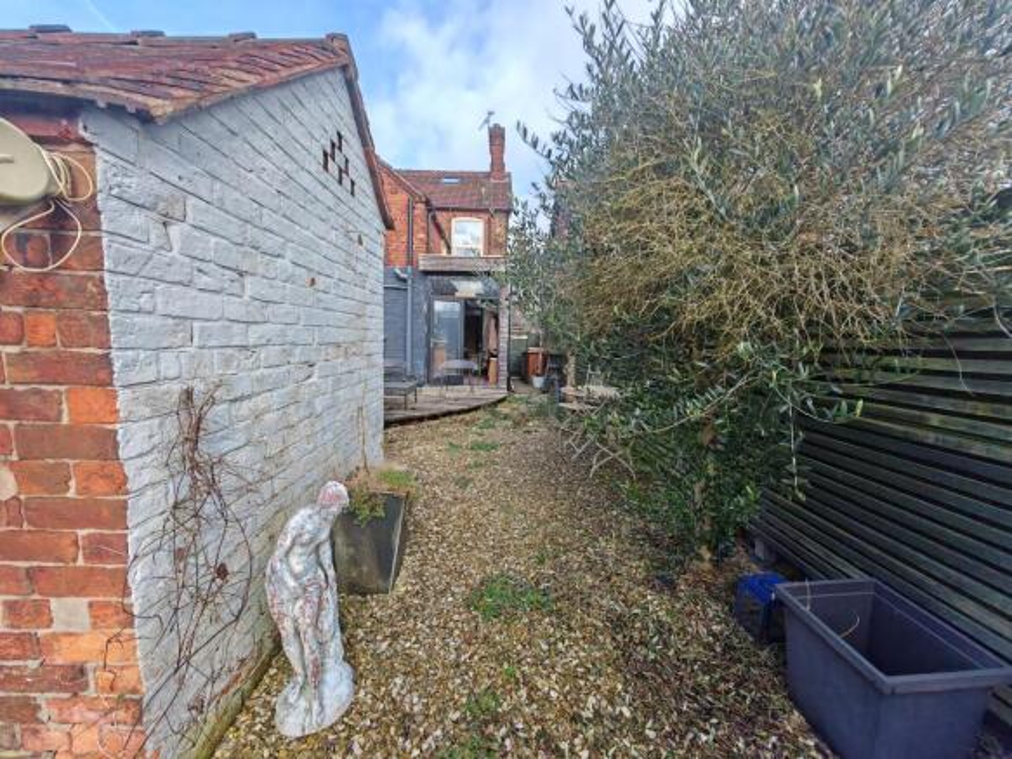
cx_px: 506
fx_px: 380
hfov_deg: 106.2
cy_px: 380
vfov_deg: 89.9
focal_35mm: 13
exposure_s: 1/200
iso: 50
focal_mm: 1.82
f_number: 2
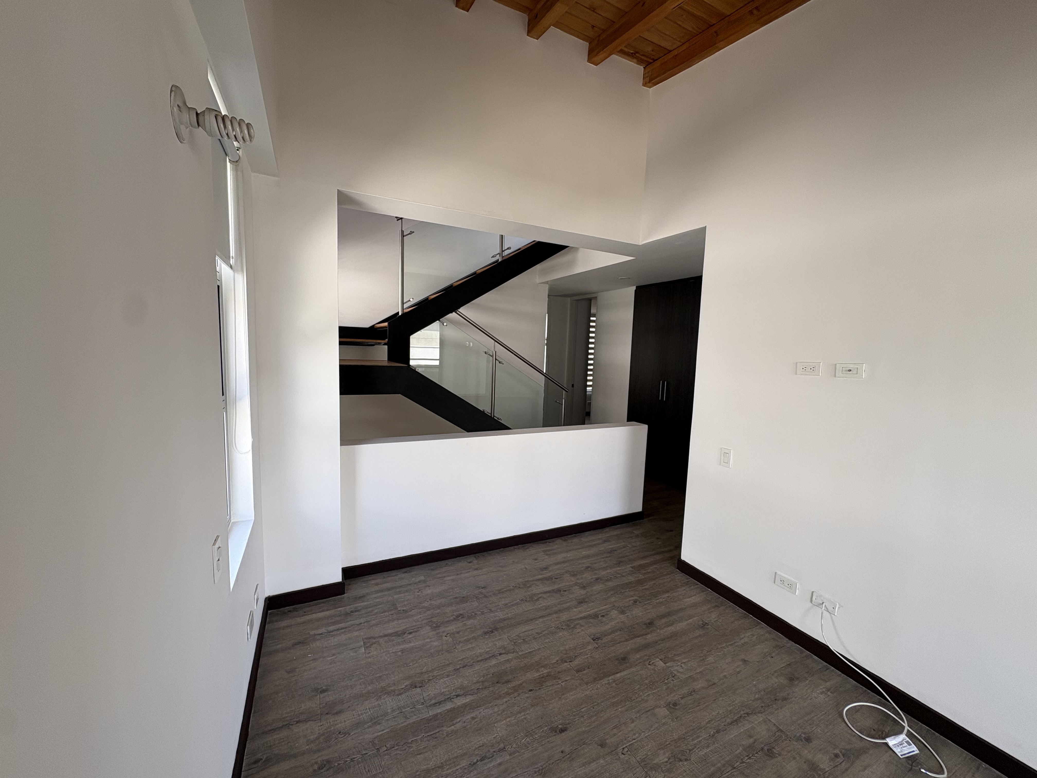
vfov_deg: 85.7
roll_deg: -1.8
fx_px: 419
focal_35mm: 14
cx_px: 518
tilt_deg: -5.0
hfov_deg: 102.1
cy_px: 389
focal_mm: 2.22
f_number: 2.2
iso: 40
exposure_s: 1/99
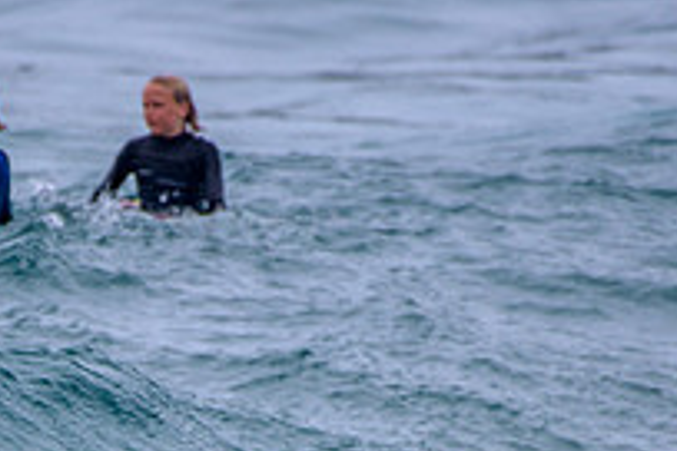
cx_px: 46
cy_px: 638
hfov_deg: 1.2
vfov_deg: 0.8
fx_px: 32738
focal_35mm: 1741
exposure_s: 1/1600
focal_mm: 500
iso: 140
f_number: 5.6
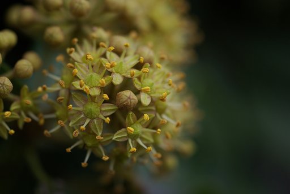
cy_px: 97
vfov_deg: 5.1
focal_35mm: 270
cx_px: 145
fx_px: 2178
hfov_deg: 7.6
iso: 100
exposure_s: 1/350
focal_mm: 180
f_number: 3.5
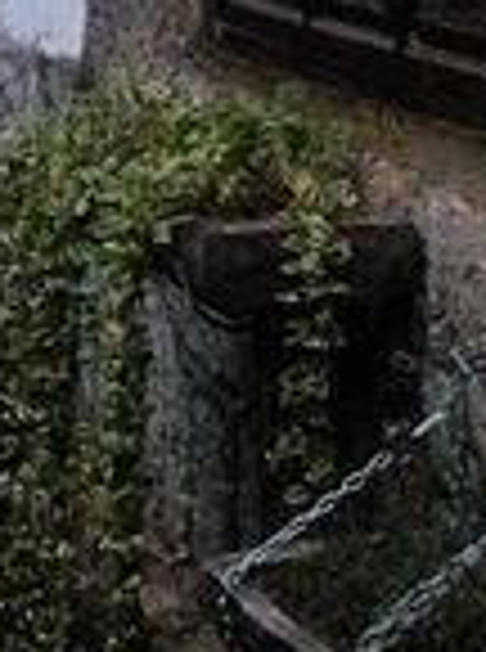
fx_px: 4795
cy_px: -764
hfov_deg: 5.8
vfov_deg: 7.4
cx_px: -166
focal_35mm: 255
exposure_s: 1/44.1
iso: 400
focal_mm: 6.3
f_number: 3.5
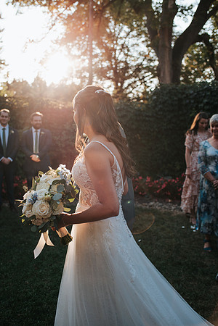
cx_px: 109
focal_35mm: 35
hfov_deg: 37.9
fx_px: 318
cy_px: 163
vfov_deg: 54.4
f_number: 3.2
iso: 280
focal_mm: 35
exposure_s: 1/1000
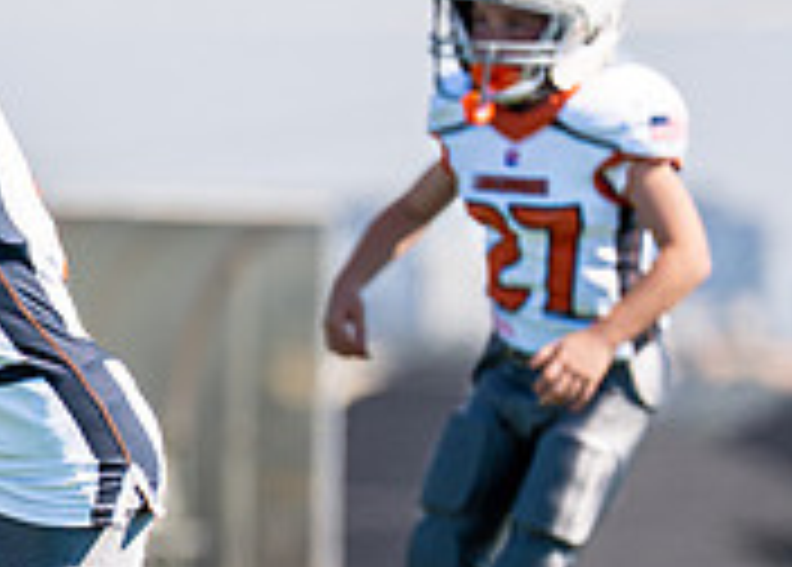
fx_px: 17378
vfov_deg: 1.9
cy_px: 488
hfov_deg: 2.6
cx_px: -333
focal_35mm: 772
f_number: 2.8
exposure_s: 1/2000
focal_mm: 200
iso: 100
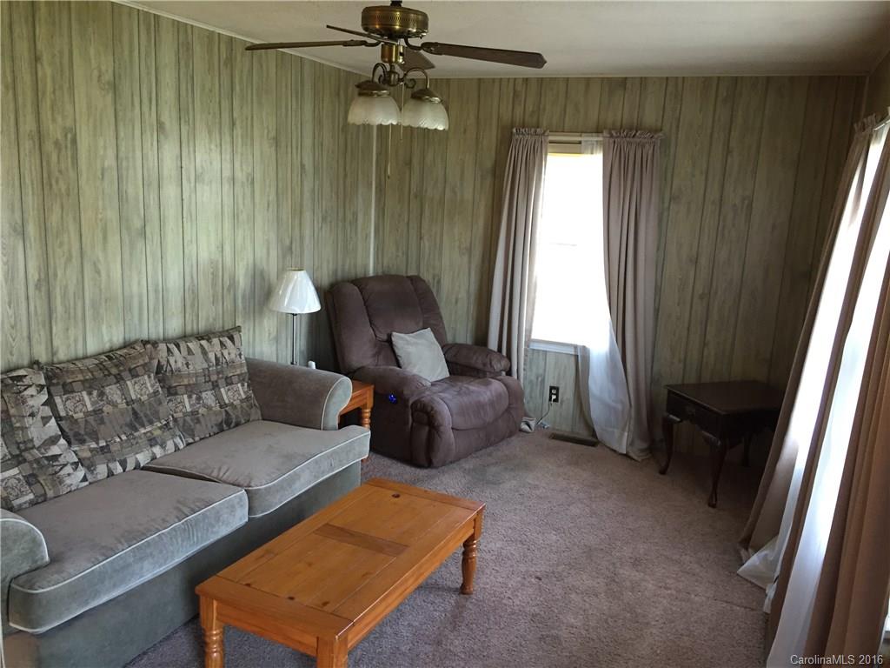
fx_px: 746
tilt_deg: -11.1
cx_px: 445
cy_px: 334
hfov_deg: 61.7
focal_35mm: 29
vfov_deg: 48.2
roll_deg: -2.9
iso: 125
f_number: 2.2
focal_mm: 4.15
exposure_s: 1/30
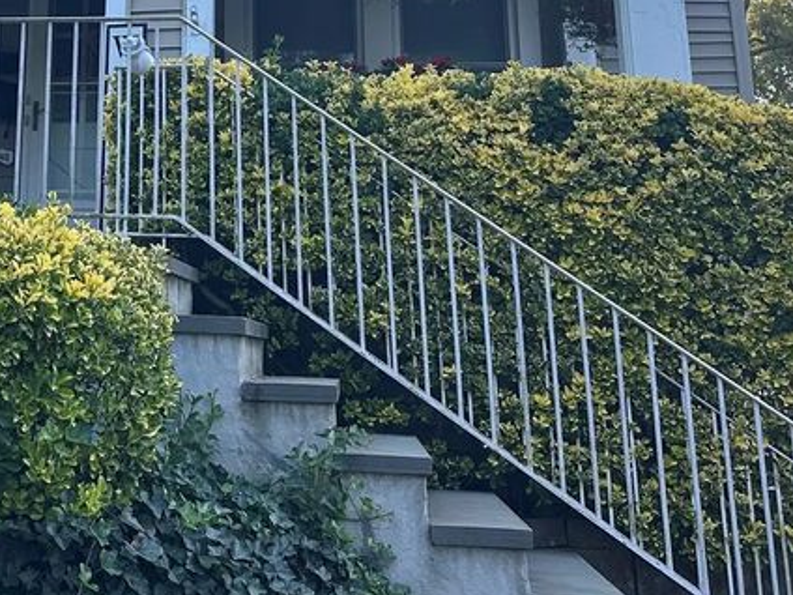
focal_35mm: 58
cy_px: -49
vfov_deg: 23.7
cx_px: 135
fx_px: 1329
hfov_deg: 32.1
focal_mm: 6.86
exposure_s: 1/597
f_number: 1.78
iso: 80
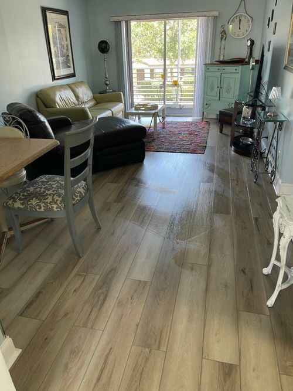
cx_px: 146
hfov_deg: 54.9
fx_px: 282
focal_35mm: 25
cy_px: 196
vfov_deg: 69.4
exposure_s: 1/60
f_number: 1.6
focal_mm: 5.1
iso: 100
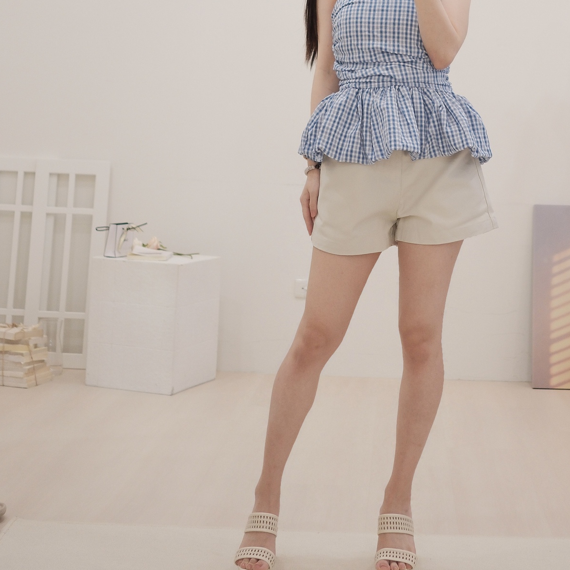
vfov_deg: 27.3
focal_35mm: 60
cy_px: 28
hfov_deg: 28.5
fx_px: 1118
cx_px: 358
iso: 800
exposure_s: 1/250
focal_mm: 23
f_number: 2
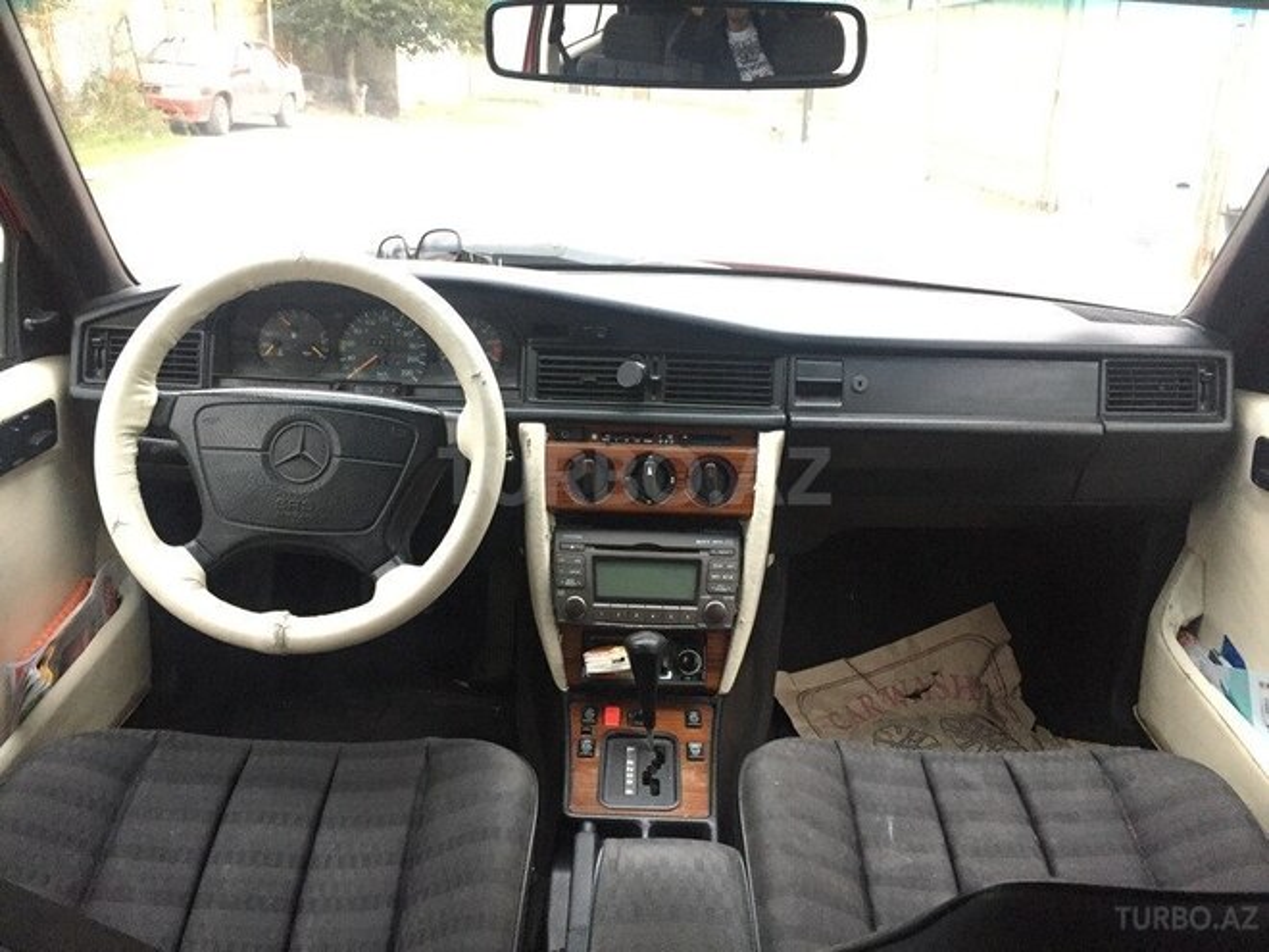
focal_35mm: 29
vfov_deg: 48.2
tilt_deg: -21.4
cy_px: 476
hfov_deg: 61.7
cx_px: 634
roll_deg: -0.3
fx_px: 1063
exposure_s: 1/25
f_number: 2.2
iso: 250
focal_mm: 4.15
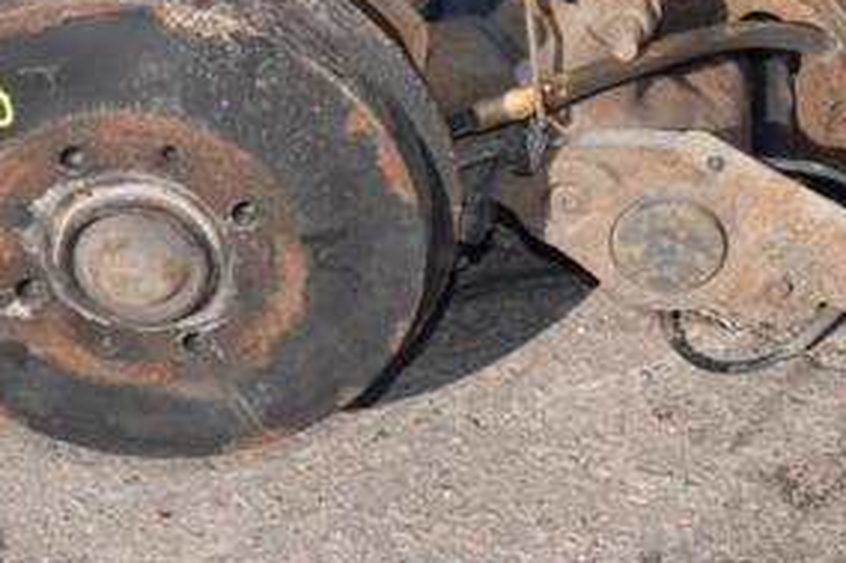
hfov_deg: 15.4
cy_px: 220
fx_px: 3124
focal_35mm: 133
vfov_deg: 10.3
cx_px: 441
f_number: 25
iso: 800
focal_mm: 42
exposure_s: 1/200
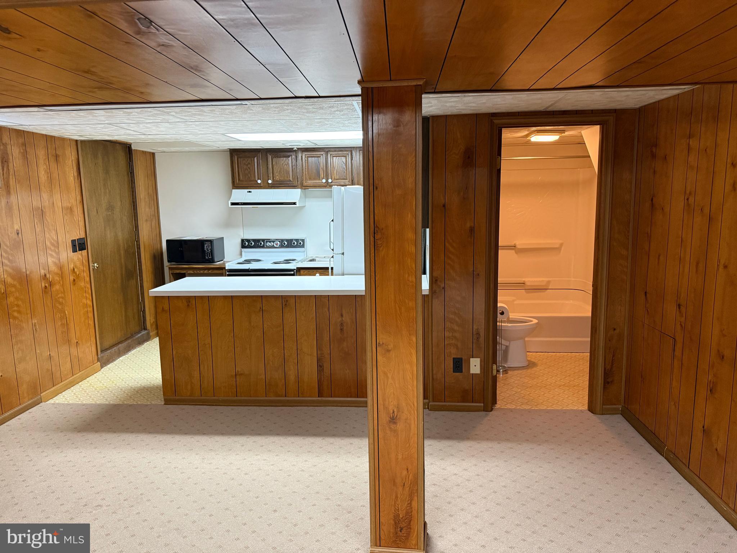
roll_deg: +1.6
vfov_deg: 56.8
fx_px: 511
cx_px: 368
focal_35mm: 24
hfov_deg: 71.6
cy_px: 276
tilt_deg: -8.1
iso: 400
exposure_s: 1/60
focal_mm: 6.76
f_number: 1.78
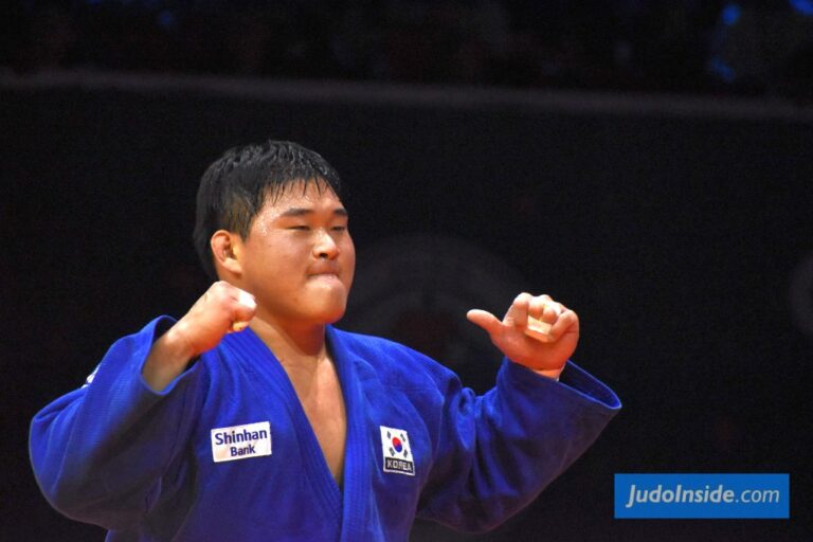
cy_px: 271
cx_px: 406
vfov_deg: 3.1
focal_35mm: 450
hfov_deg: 4.6
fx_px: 10162
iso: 6400
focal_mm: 300
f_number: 7.1
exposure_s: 1/640
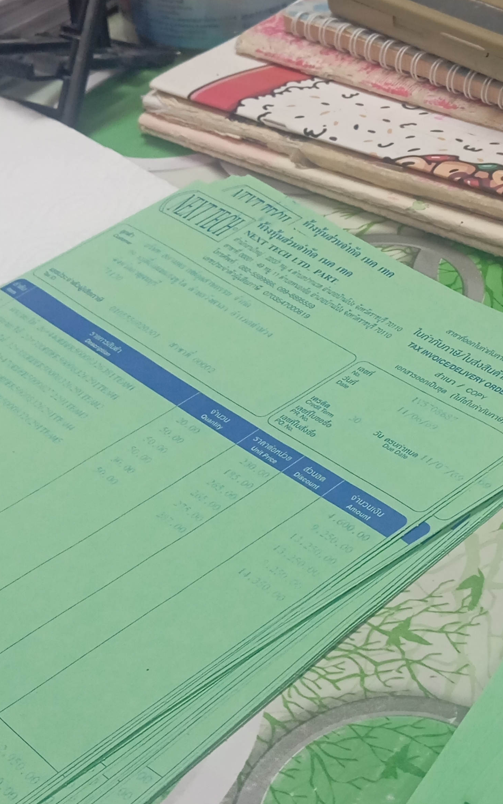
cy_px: 519
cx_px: 411
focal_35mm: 68
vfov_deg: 30.0
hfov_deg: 18.9
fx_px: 1492
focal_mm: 4.22
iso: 754
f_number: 1.8
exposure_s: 1/50
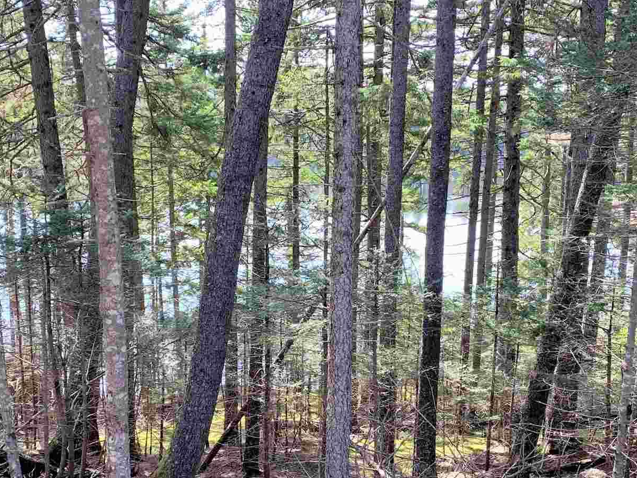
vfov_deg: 32.8
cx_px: 267
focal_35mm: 44
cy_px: 294
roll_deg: +0.5
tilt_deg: -11.1
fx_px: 810
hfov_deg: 42.8
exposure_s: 1/122
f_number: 1.8
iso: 25
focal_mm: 4.25
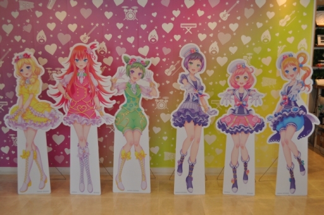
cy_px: 108
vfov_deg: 39.9
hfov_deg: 57.3
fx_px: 297
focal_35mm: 33
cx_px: 162
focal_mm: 22
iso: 400
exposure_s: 1/125
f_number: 5.6
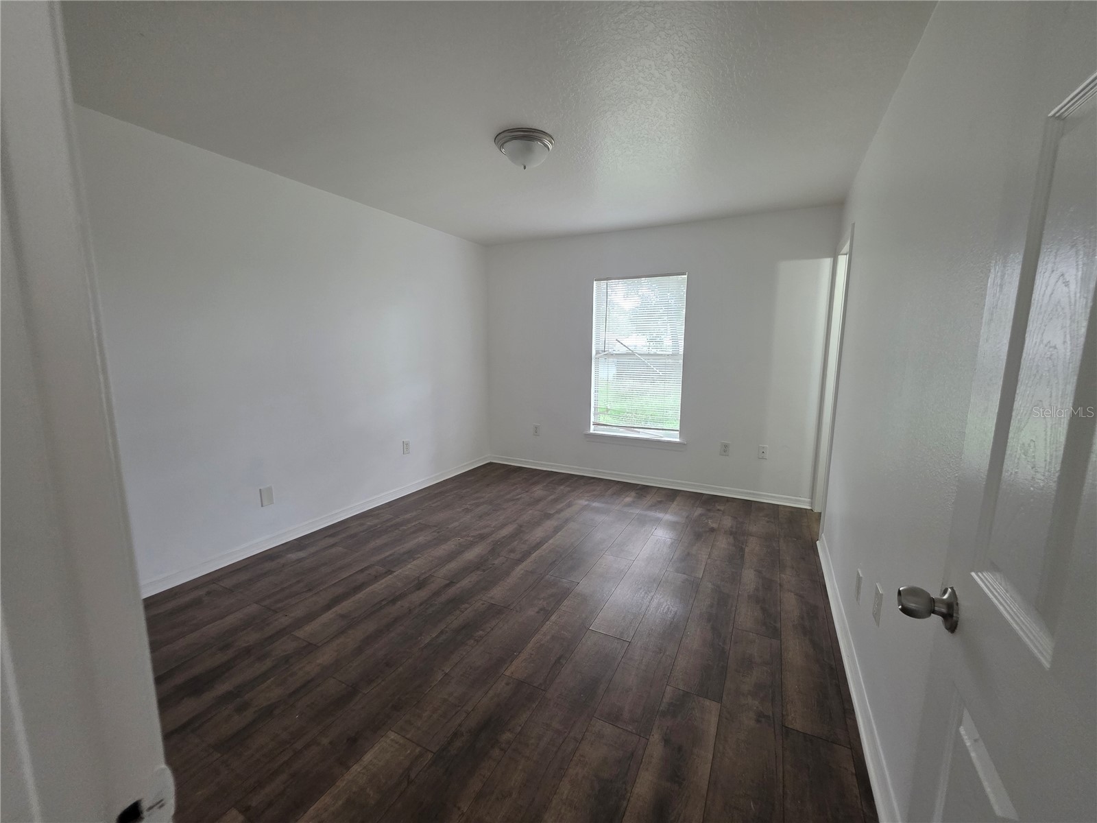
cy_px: 412
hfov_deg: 106.2
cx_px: 548
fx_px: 412
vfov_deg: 89.9
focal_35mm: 13
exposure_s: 1/120
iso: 250
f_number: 1.9
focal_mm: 2.2
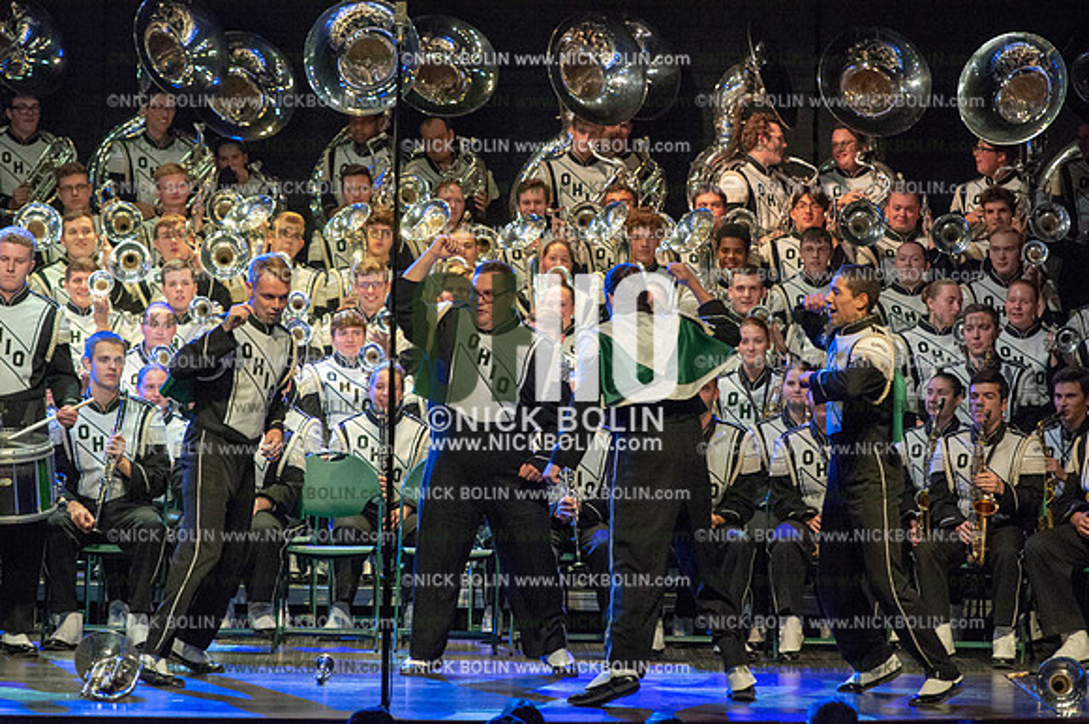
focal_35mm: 210
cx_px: 544
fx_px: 6349
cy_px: 362
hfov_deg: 9.8
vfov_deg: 6.5
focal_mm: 210
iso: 8000
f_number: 5.6
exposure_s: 1/400
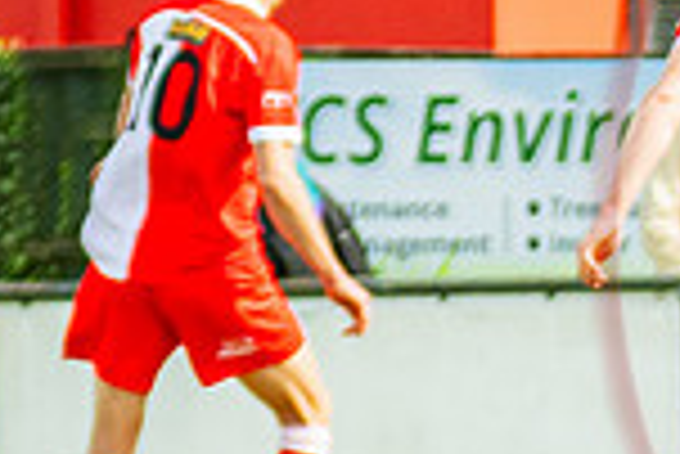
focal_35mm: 1648
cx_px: 1055
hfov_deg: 1.2
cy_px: 470
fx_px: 31158
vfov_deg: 0.8
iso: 400
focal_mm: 210
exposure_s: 1/1600
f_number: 4
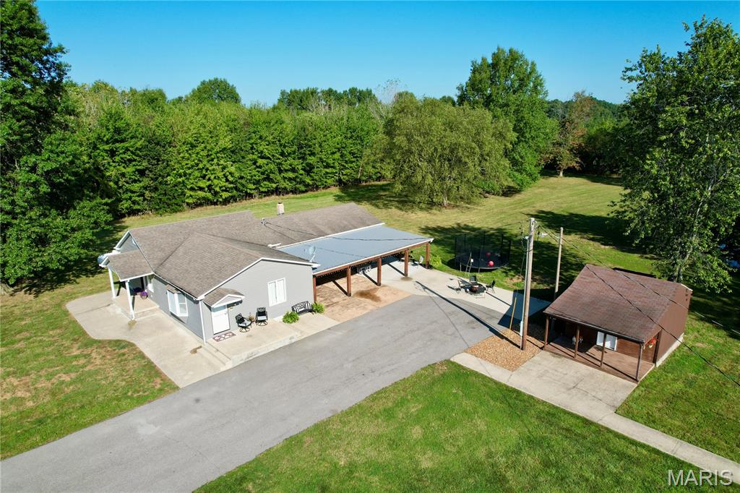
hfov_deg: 78.6
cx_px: 370
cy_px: 246
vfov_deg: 57.2
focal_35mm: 22
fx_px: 452
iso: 100
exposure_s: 1/1600
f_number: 2.8
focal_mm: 8.38
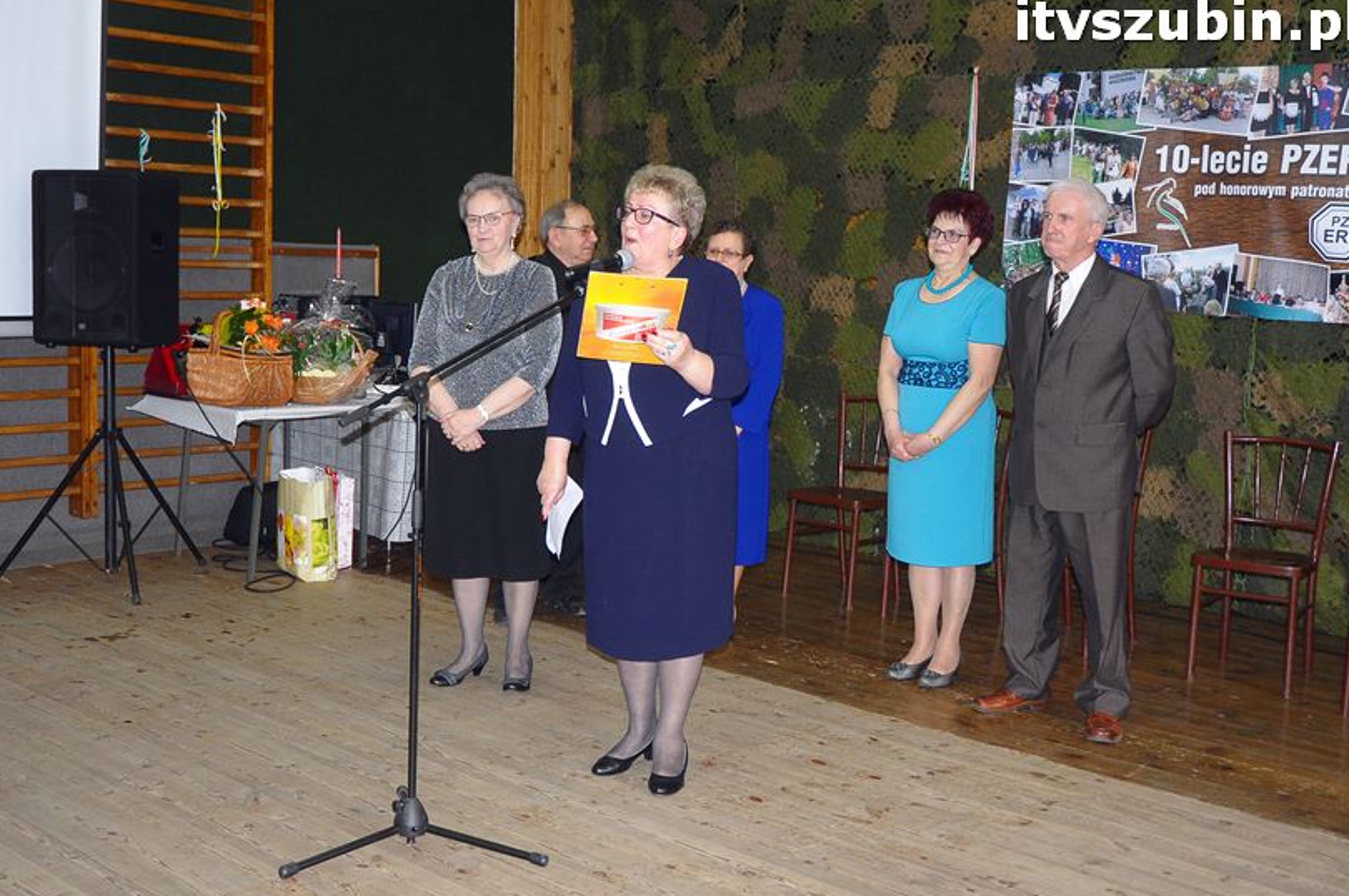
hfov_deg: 45.9
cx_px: 683
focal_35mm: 43
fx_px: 1592
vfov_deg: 31.4
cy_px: 441
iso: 640
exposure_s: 1/60
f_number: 3.8
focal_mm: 27
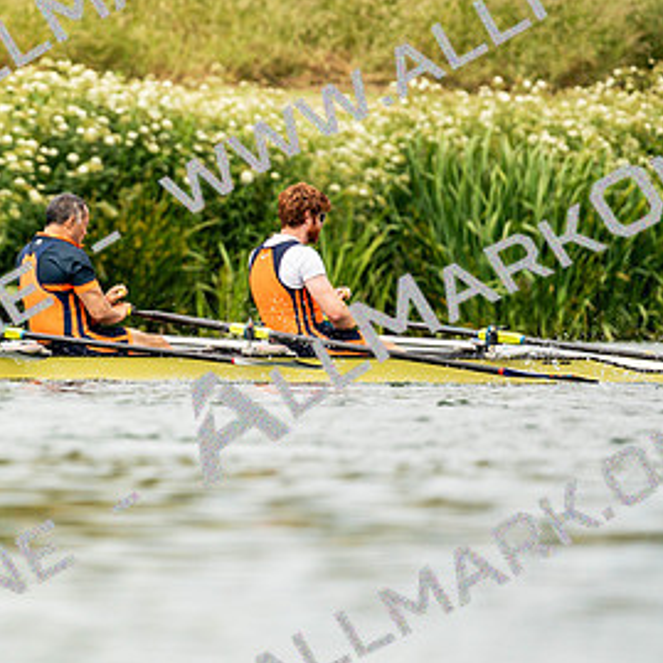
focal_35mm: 1101
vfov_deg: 1.6
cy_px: 255
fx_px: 23858
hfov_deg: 1.6
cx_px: -20
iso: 400
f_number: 6.3
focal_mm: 600
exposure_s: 1/2000
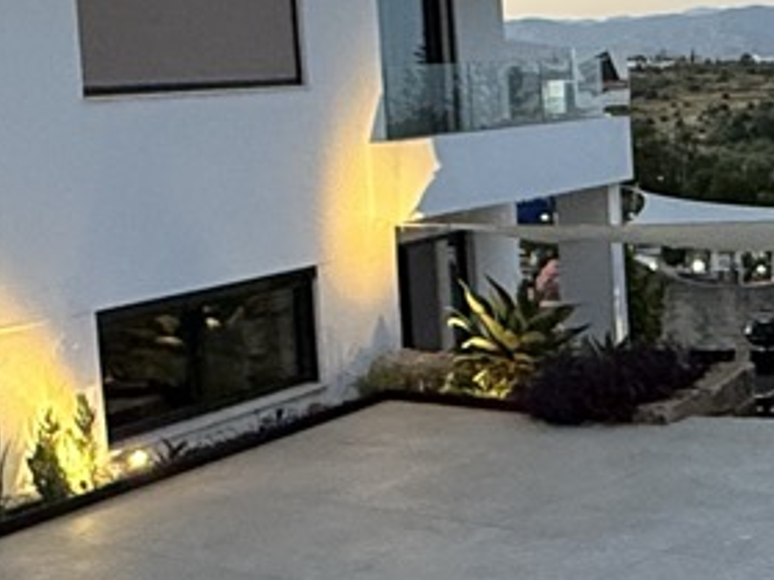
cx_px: 735
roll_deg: +3.1
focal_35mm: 80
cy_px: 210
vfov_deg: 18.4
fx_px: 1789
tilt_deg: -5.3
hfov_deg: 23.6
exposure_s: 1/60
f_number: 2.2
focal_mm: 2.22
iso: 500
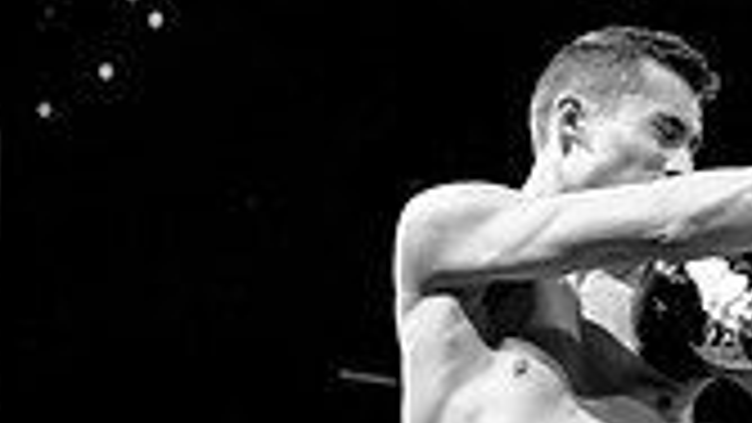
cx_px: 764
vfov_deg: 11.1
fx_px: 2094
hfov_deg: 19.7
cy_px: 636
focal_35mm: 105
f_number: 2.8
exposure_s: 1/1000
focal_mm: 26
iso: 1800
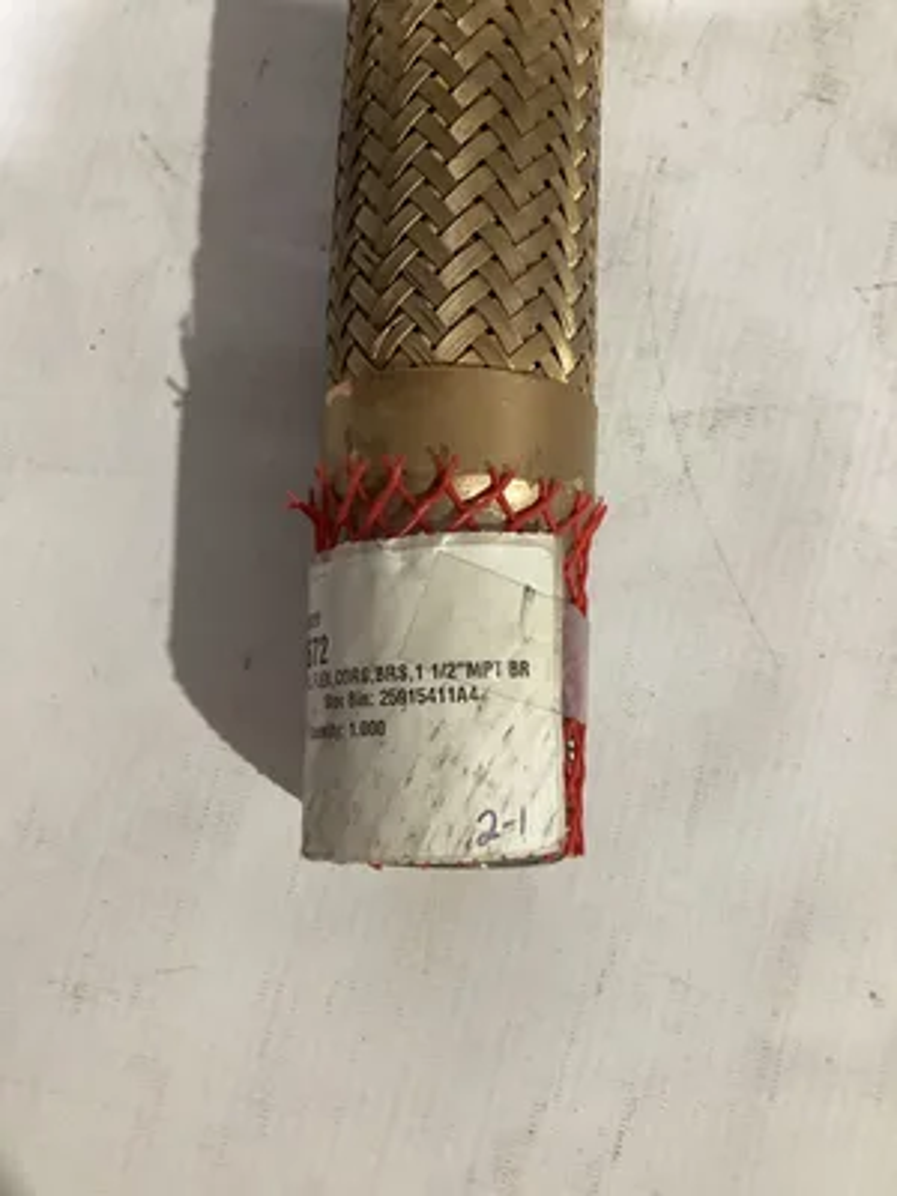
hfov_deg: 45.4
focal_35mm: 31
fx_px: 1071
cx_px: 448
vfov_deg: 58.4
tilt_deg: -81.7
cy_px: 598
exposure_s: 1/50
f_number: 2.4
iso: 320
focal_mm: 3.3
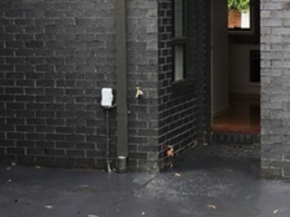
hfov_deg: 23.0
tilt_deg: -5.4
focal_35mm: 83
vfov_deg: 17.6
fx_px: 695
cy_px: 35
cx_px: 259
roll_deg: -0.7
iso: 25
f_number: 2.2
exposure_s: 1/206
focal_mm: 4.15
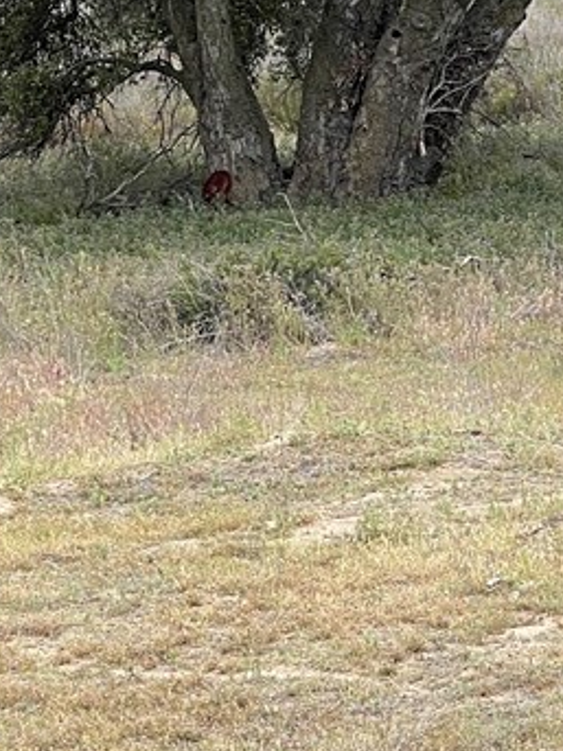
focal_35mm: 191
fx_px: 4145
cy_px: 125
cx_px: 353
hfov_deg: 7.8
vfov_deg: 10.3
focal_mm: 7.5
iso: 20
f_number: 2.2
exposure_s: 1/306
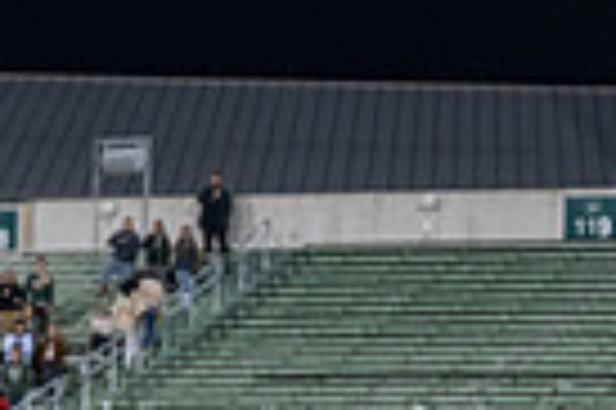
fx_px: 5076
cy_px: 786
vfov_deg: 4.6
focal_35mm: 297
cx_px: 207
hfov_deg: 6.9
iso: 1250
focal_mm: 70
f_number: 3.2
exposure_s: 1/500
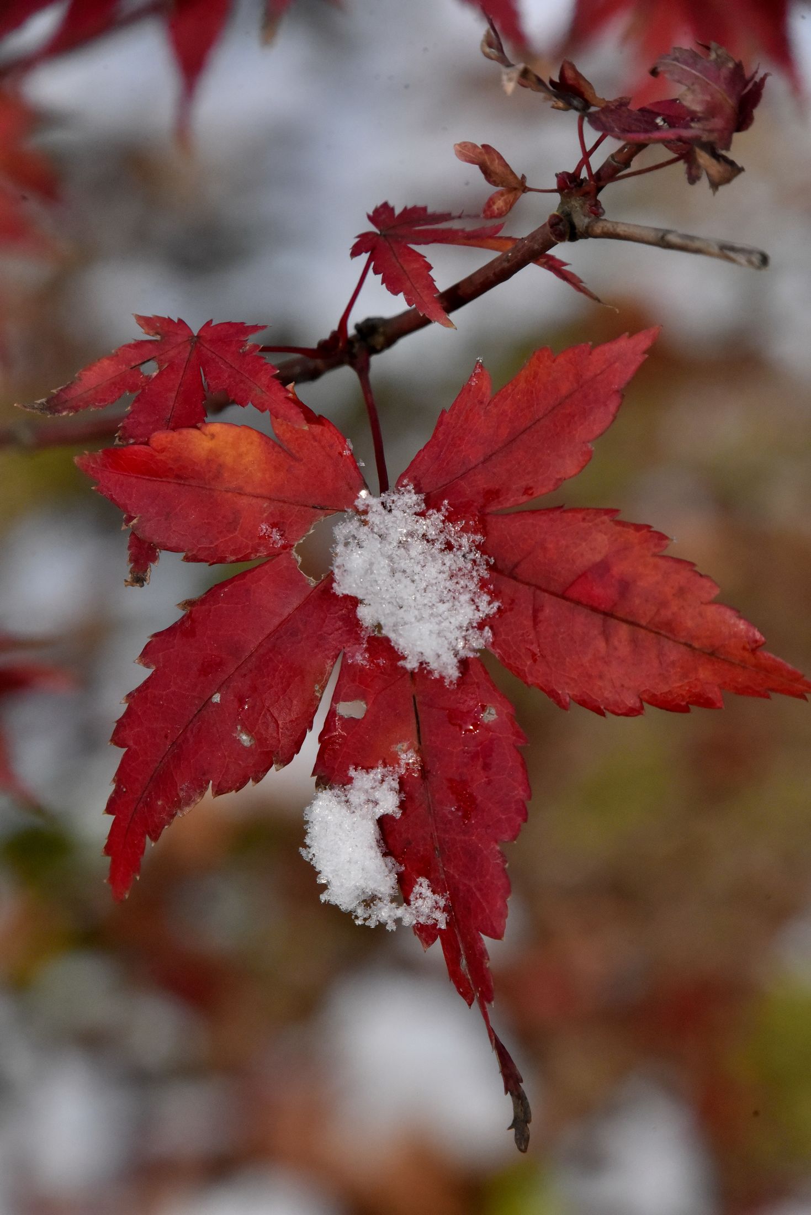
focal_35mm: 300
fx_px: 10126
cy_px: 608
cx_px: 406
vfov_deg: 6.9
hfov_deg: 4.6
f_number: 14
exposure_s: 1/3200
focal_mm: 300
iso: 3200
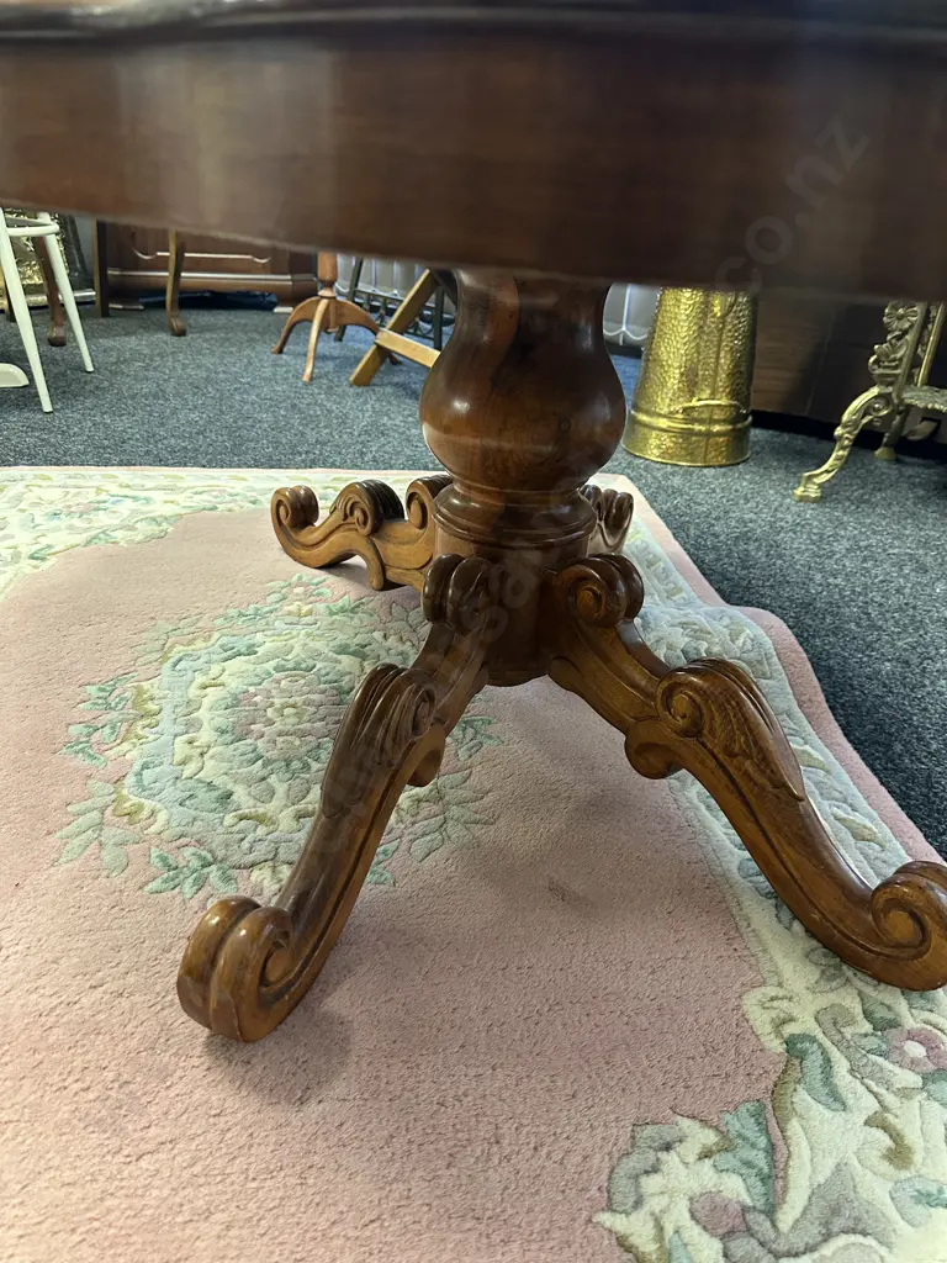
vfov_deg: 71.6
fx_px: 875
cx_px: 474
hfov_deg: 56.8
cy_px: 632
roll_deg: -4.1
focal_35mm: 24
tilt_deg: -28.3
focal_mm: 6.86
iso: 400
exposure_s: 1/50
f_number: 1.78
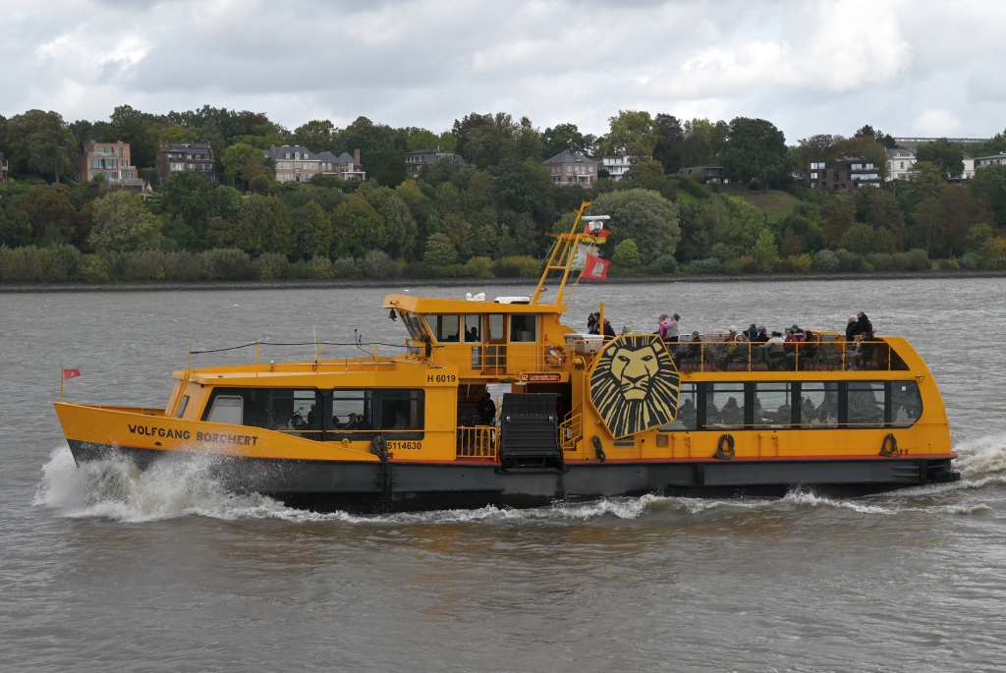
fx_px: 1958
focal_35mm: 70
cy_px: 336
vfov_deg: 19.5
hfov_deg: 28.8
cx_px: 503
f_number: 5.6
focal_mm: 70
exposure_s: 1/500
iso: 125
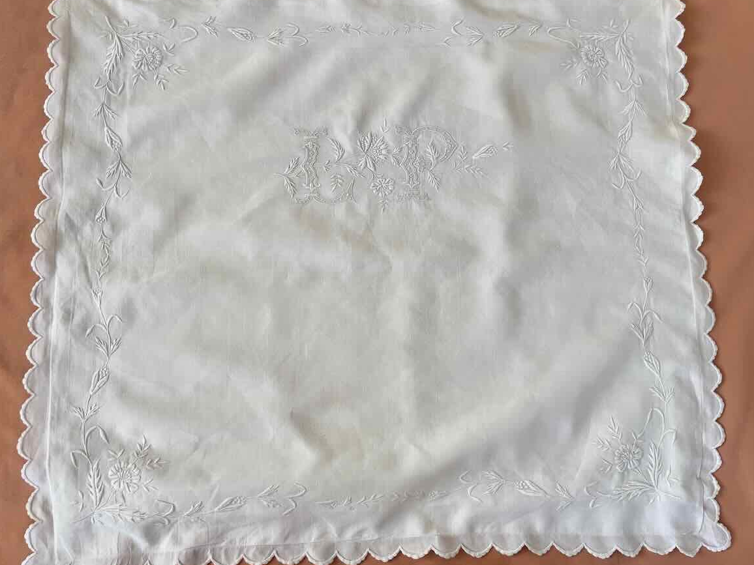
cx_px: 388
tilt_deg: -78.6
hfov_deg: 65.3
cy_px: 273
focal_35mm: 27
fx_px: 588
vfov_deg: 51.3
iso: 32
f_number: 1.6
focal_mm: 4.2
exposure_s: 1/259
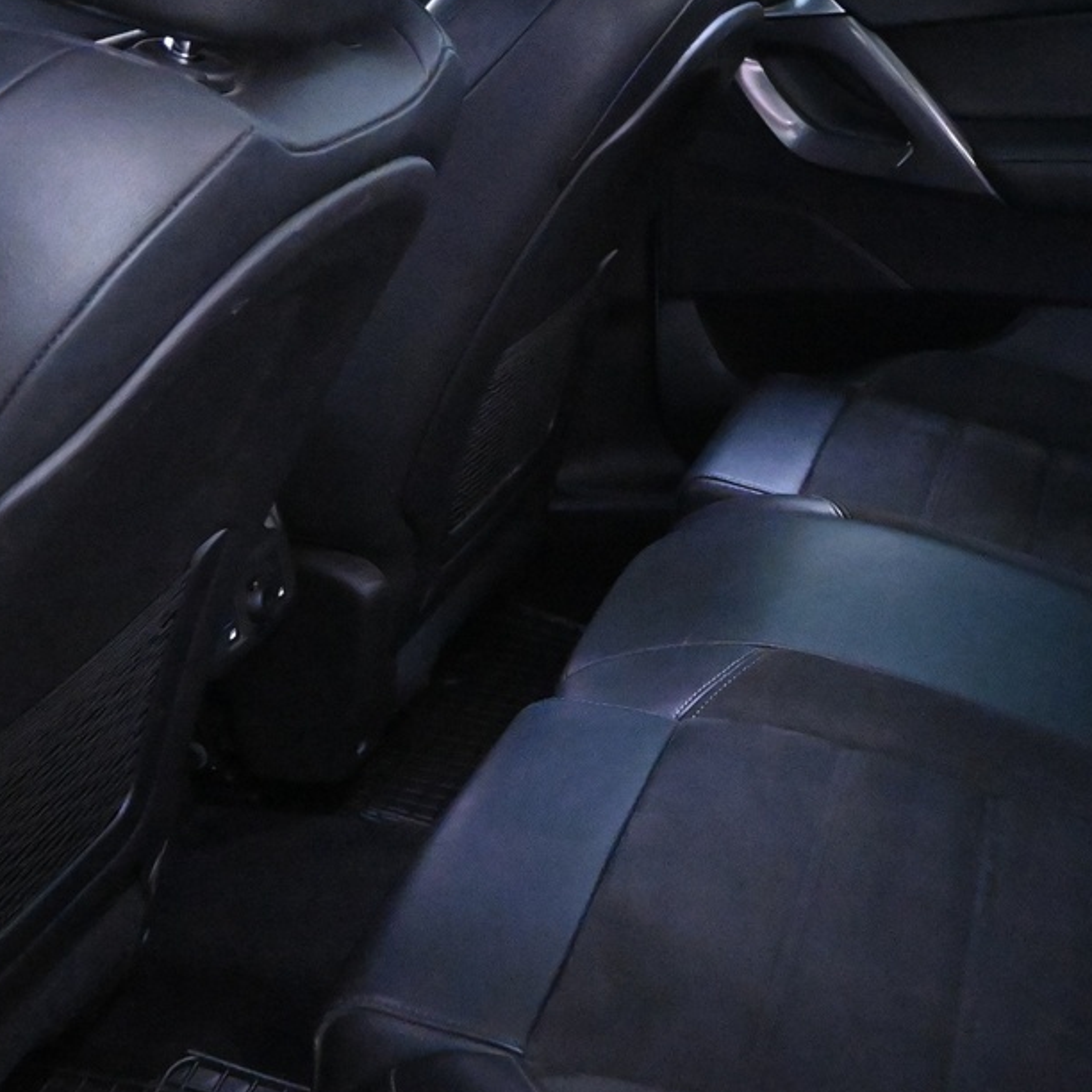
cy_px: 341
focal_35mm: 54
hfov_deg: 29.8
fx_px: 1927
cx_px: 1051
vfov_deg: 31.3
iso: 10000
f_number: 3.5
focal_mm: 16
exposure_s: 1/80
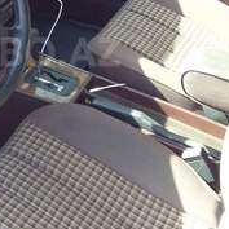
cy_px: 52
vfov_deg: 22.2
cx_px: 21
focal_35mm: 77
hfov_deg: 21.9
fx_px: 576
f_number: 2.2
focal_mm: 3.3
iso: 64
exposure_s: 1/100
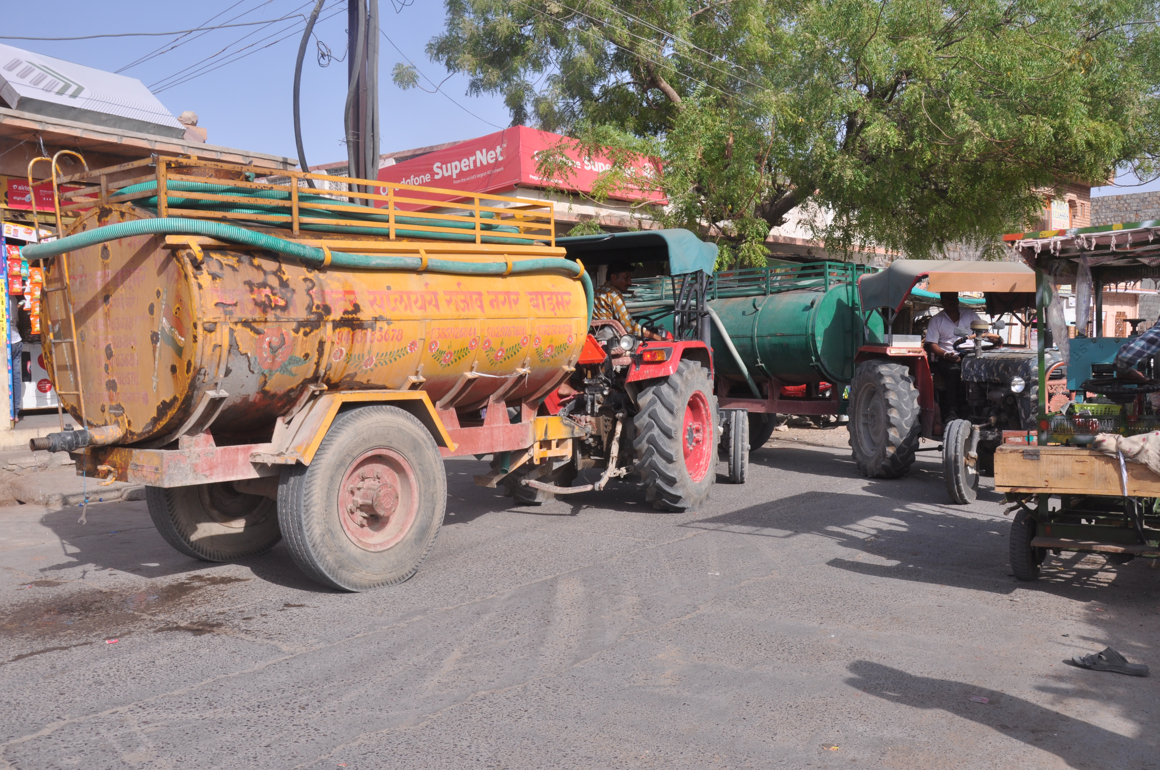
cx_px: 580
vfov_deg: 41.6
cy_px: 385
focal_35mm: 32
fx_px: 1014
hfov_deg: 59.6
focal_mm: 21
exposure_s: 1/200
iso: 200
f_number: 11
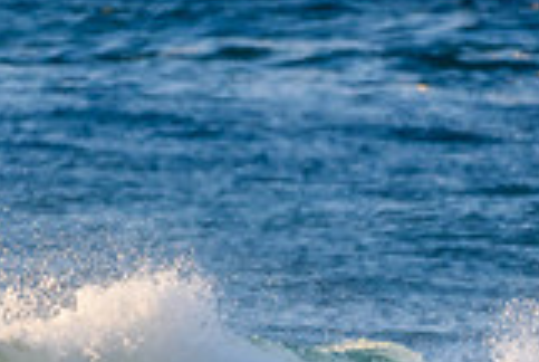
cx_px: 97
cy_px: 464
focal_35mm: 2694
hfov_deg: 0.8
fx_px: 40409
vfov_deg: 0.5
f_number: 5.6
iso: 800
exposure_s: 1/1600
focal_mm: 500
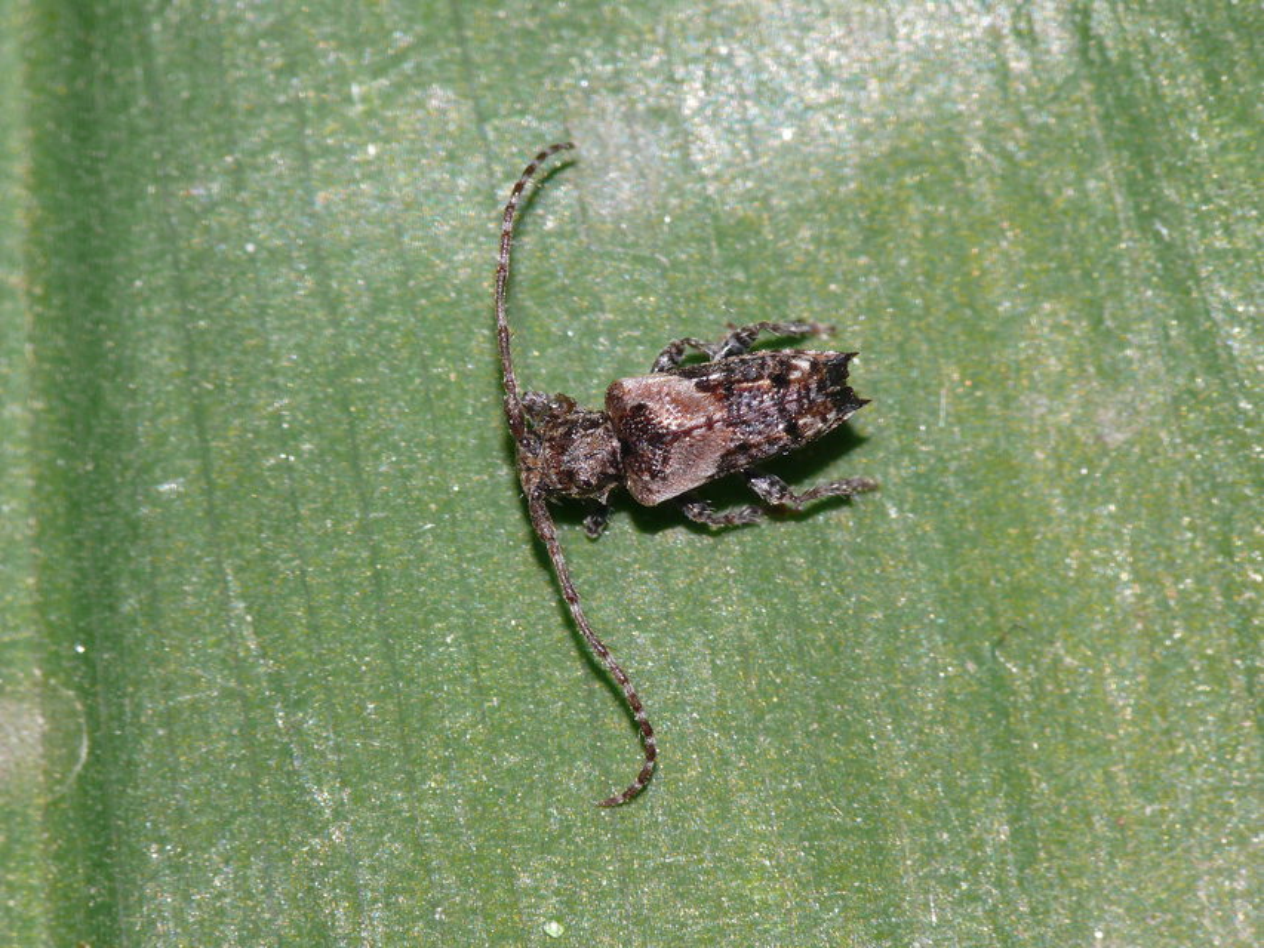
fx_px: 15338
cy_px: 474
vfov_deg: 3.5
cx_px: 632
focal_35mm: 420
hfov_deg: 4.7
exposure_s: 1/200
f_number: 11
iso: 200
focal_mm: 88.8
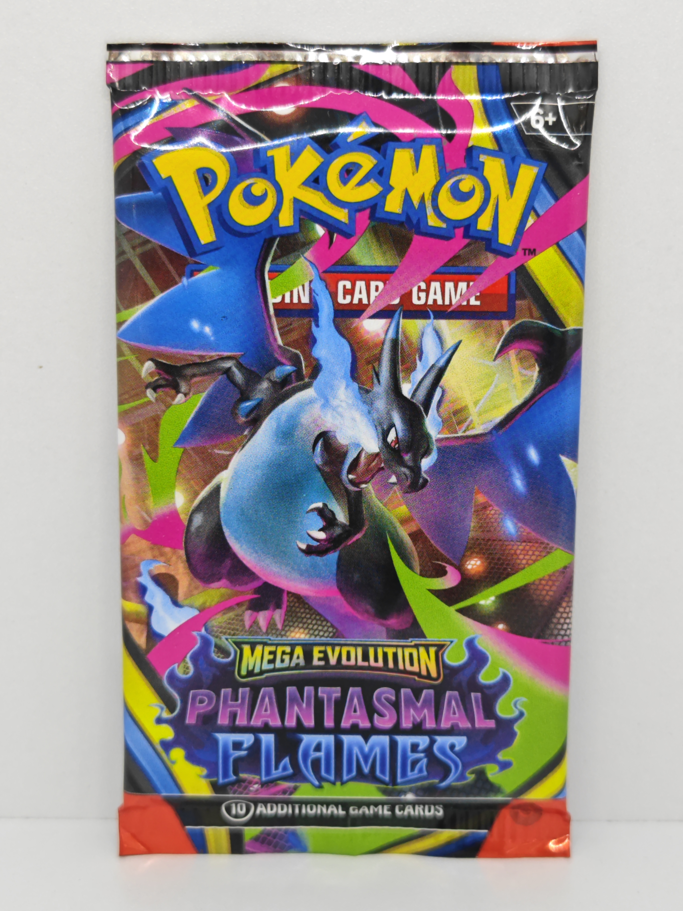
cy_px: 456
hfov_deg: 23.7
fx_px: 1631
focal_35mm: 62
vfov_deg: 31.2
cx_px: 342
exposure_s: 1/100
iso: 80
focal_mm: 7.79
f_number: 1.9
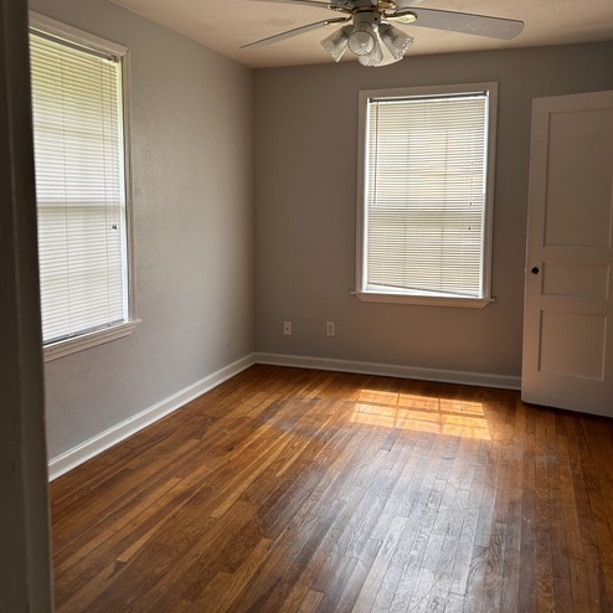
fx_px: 621
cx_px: 305
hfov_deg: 52.5
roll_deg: -0.9
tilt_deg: -5.5
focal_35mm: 31
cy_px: 265
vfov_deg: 52.4
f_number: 1.5
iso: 40
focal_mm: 5.7
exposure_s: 1/163
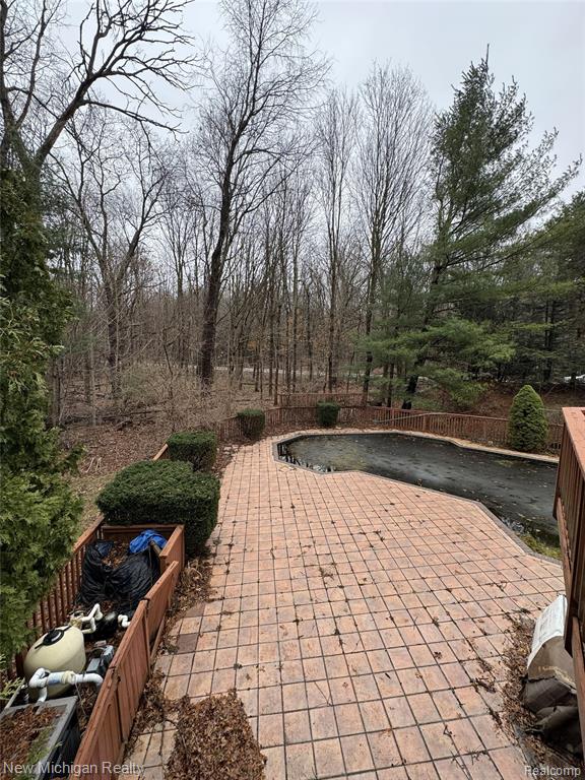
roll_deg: +0.4
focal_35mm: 14
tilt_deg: -7.5
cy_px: 390
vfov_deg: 102.1
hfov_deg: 85.7
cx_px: 292
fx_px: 315
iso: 40
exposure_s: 1/183
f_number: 2.2
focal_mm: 2.22
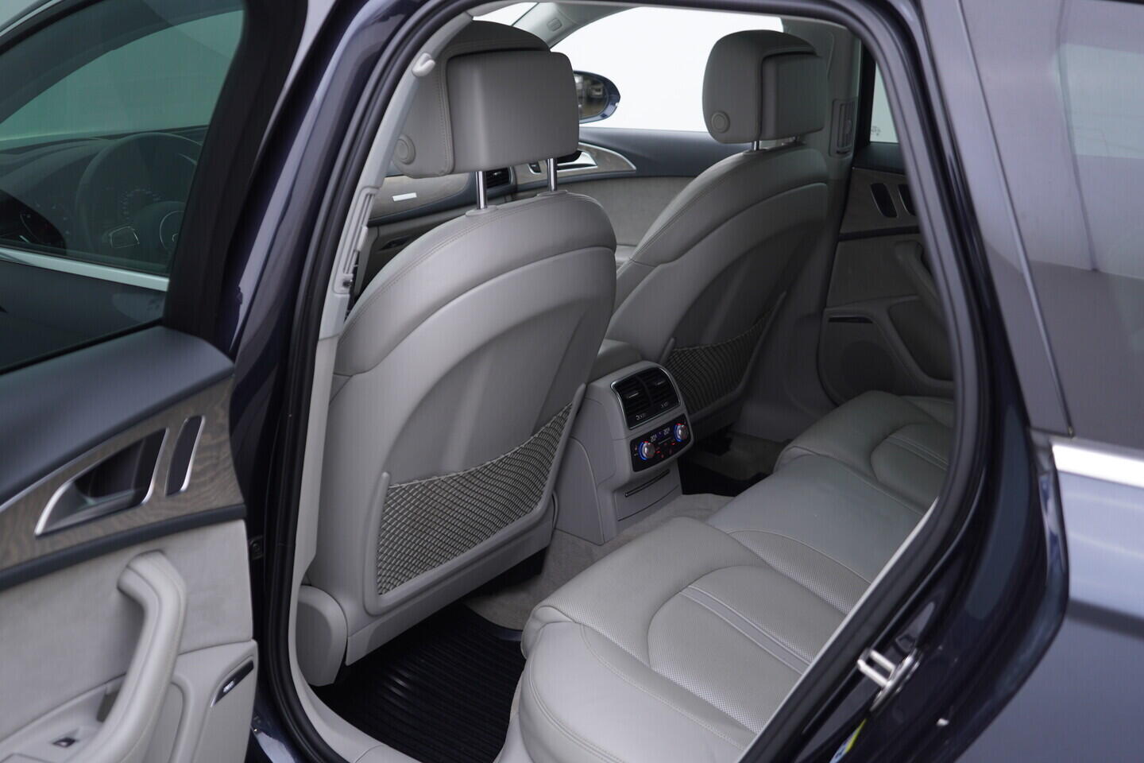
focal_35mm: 36
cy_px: 382
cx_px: 572
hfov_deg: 53.1
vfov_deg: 36.9
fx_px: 1144
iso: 125
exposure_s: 1/40
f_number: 3.2
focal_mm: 24
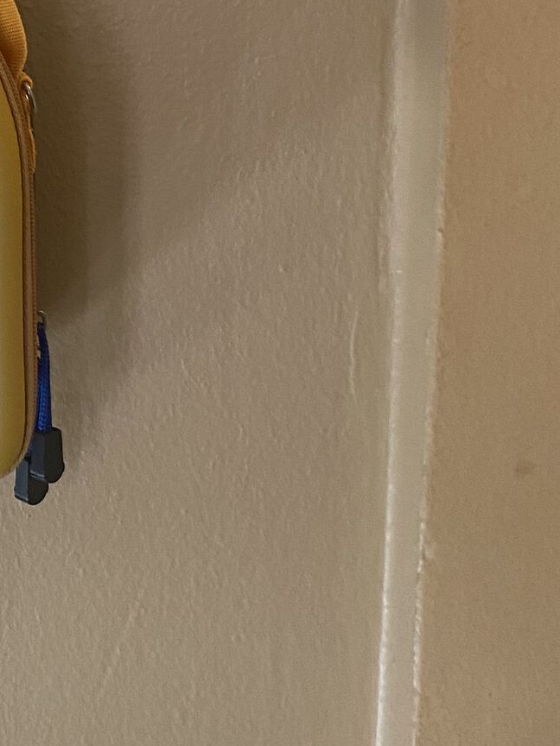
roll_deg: +1.1
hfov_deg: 17.4
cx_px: -255
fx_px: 1661
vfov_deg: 23.8
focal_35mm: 77
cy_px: -65
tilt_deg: -6.3
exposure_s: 1/50
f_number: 1.8
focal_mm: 4.25
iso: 125
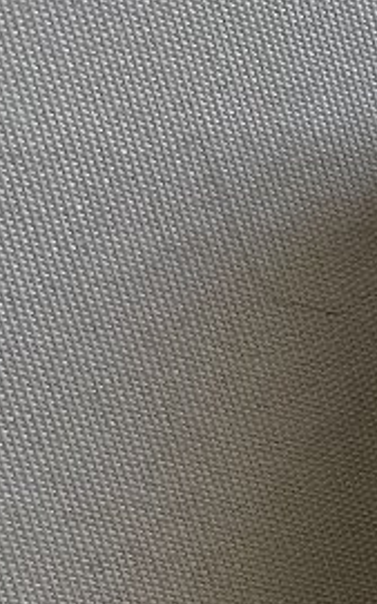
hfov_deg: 9.4
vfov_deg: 15.5
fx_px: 2009
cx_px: 935
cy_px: 965
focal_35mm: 122
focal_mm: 4.2
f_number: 1.6
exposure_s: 1/80
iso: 125
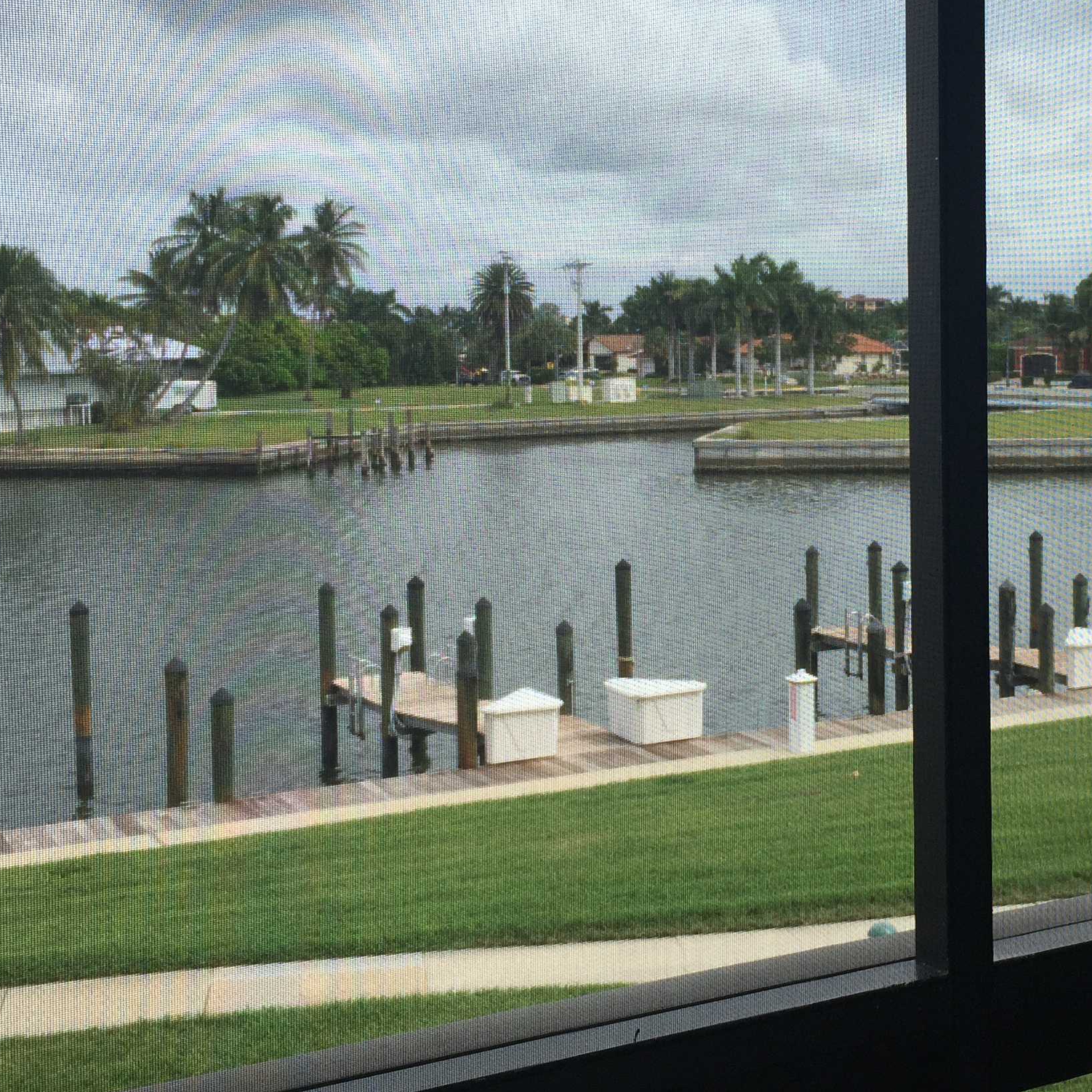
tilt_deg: -2.6
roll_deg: -0.3
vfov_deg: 33.3
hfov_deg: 33.0
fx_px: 1820
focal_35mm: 51
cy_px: 460
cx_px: 757
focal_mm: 4.15
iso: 32
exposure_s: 1/1199
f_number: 2.2
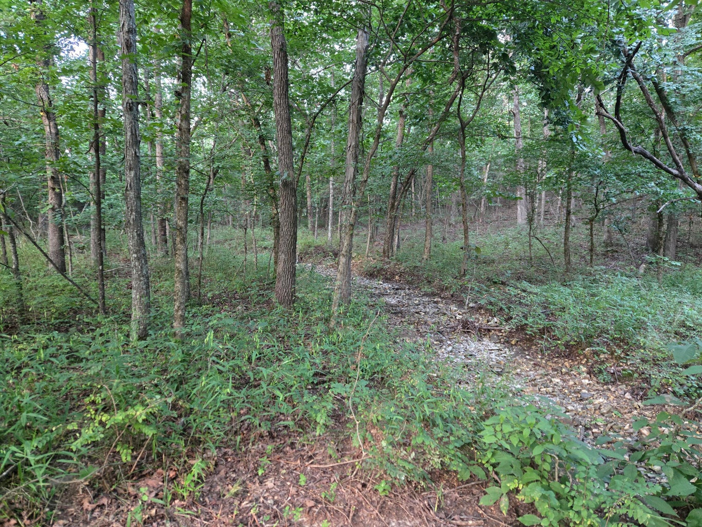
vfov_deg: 58.9
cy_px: 264
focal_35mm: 23
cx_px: 351
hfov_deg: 73.9
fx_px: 466
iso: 800
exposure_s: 1/60
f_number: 1.8
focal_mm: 5.4
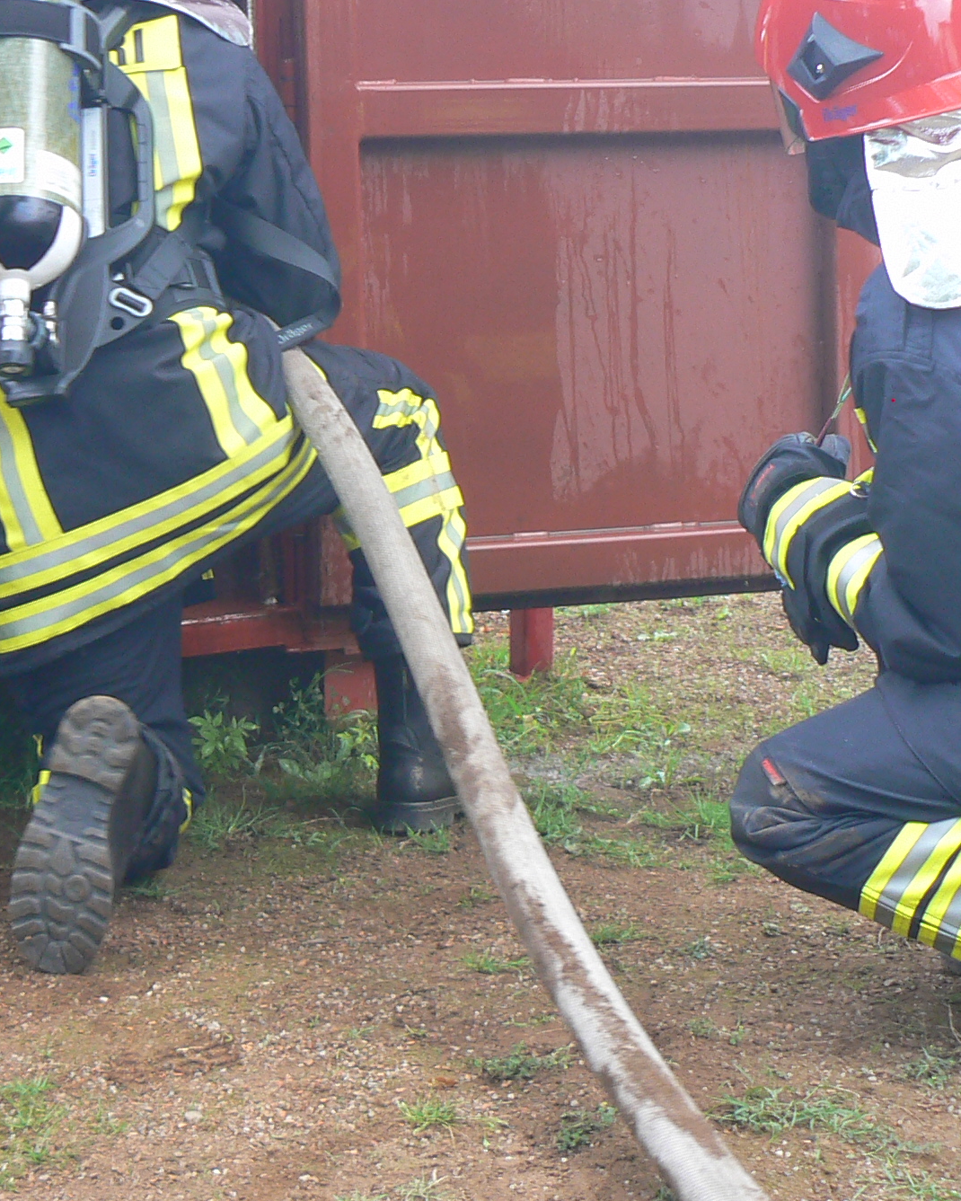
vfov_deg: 25.5
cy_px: 337
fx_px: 2630
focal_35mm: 74
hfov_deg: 20.5
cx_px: 236
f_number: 2.8
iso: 80
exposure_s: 1/50
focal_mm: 6
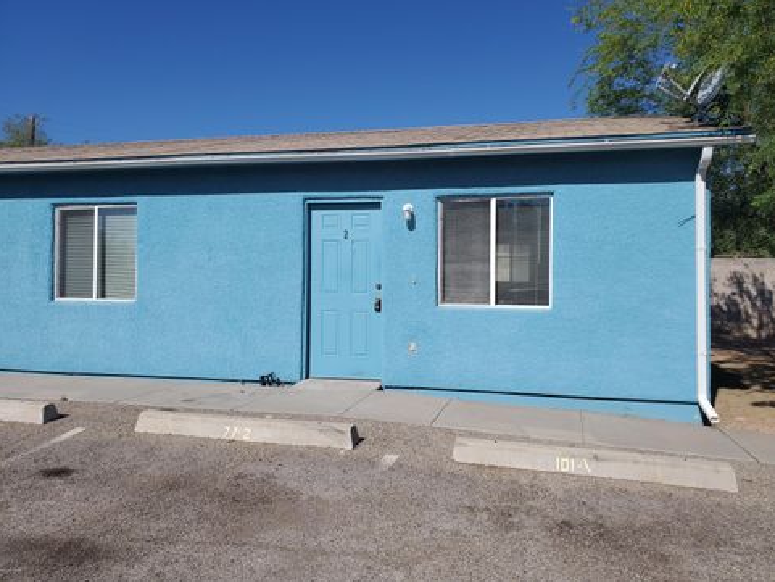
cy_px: 286
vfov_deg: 51.4
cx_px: 398
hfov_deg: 65.3
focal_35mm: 27
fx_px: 605
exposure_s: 1/2698
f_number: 2.4
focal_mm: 4.3
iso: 50
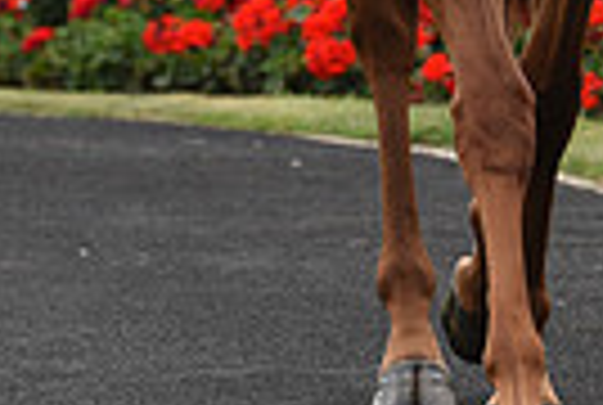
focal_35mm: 864
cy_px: -295
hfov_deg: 2.4
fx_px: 14504
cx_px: 724
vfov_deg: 1.6
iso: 400
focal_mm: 200
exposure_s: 1/640
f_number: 5.6
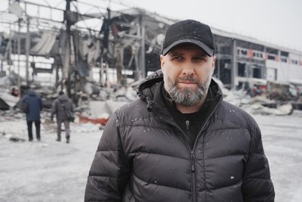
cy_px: 101
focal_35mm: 31
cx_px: 151
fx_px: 260
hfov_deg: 60.3
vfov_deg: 42.4
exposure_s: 1/833
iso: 200
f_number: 4
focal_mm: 31
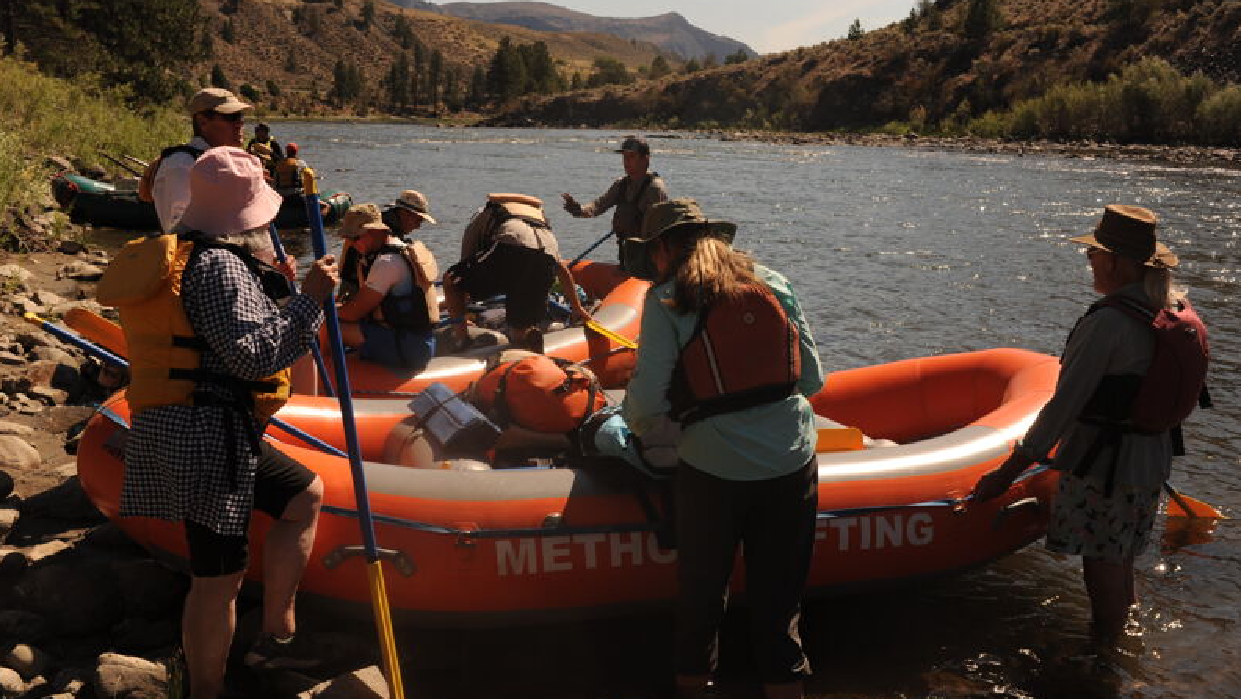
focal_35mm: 37
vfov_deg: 32.0
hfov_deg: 54.0
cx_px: 620
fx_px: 1218
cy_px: 359
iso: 200
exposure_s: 1/320
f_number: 13
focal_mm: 35
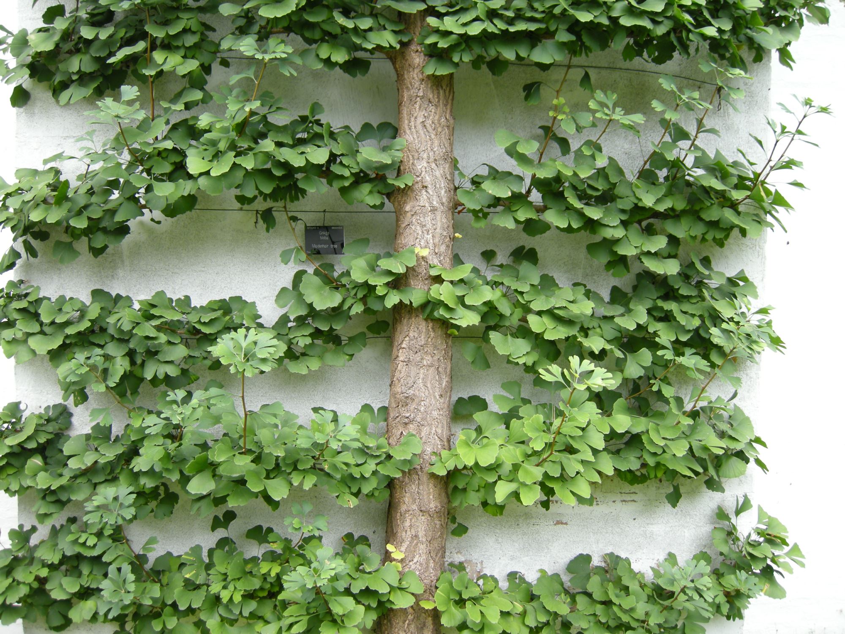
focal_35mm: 35
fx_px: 854
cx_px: 422
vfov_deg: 40.7
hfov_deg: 52.6
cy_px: 317
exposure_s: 1/54.3
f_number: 3
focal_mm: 7.5
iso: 64
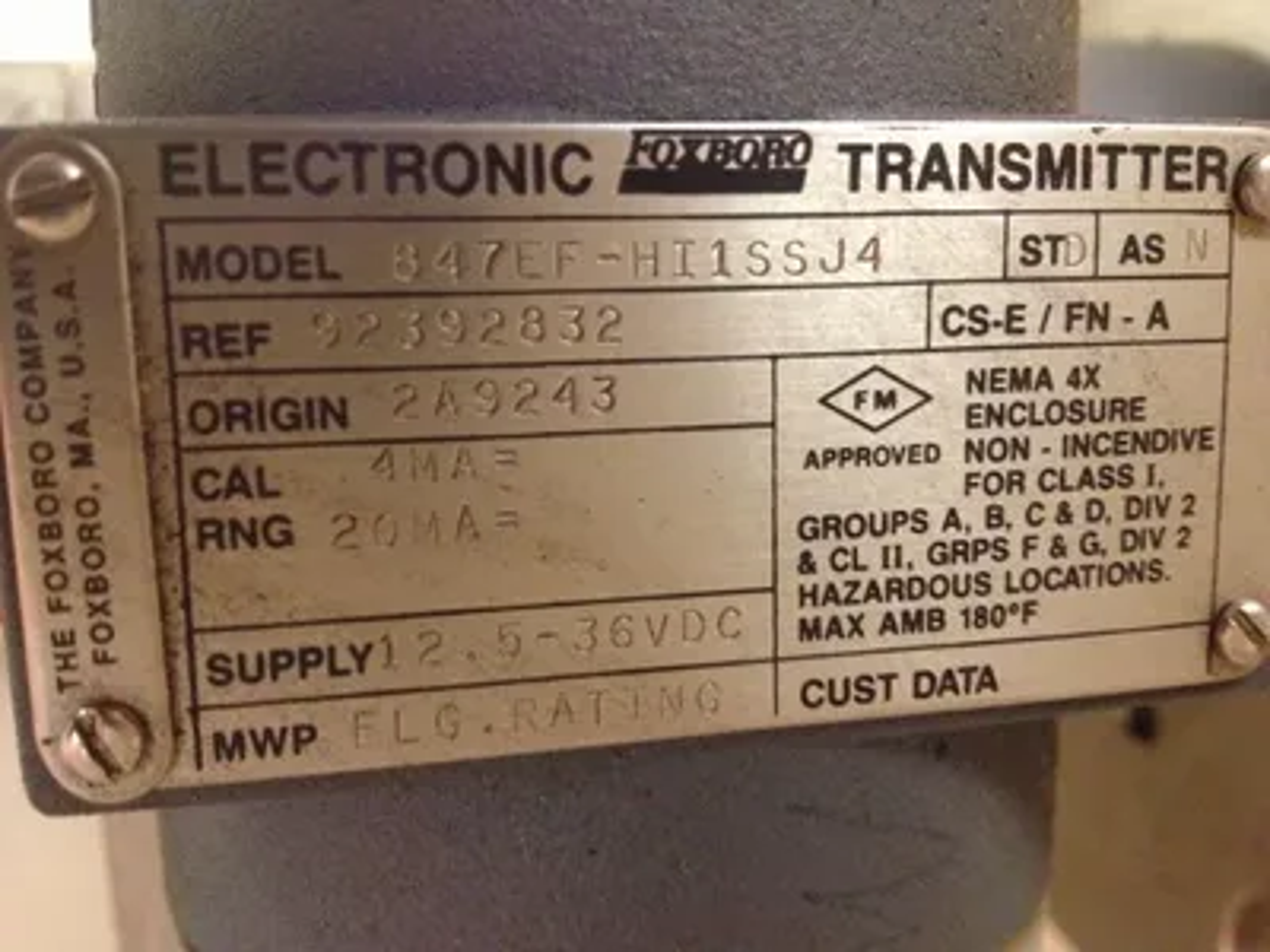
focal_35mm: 35
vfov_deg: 40.7
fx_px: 1284
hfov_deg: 52.6
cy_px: 476
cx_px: 635
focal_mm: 4.28
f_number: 2.4
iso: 250
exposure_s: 1/20
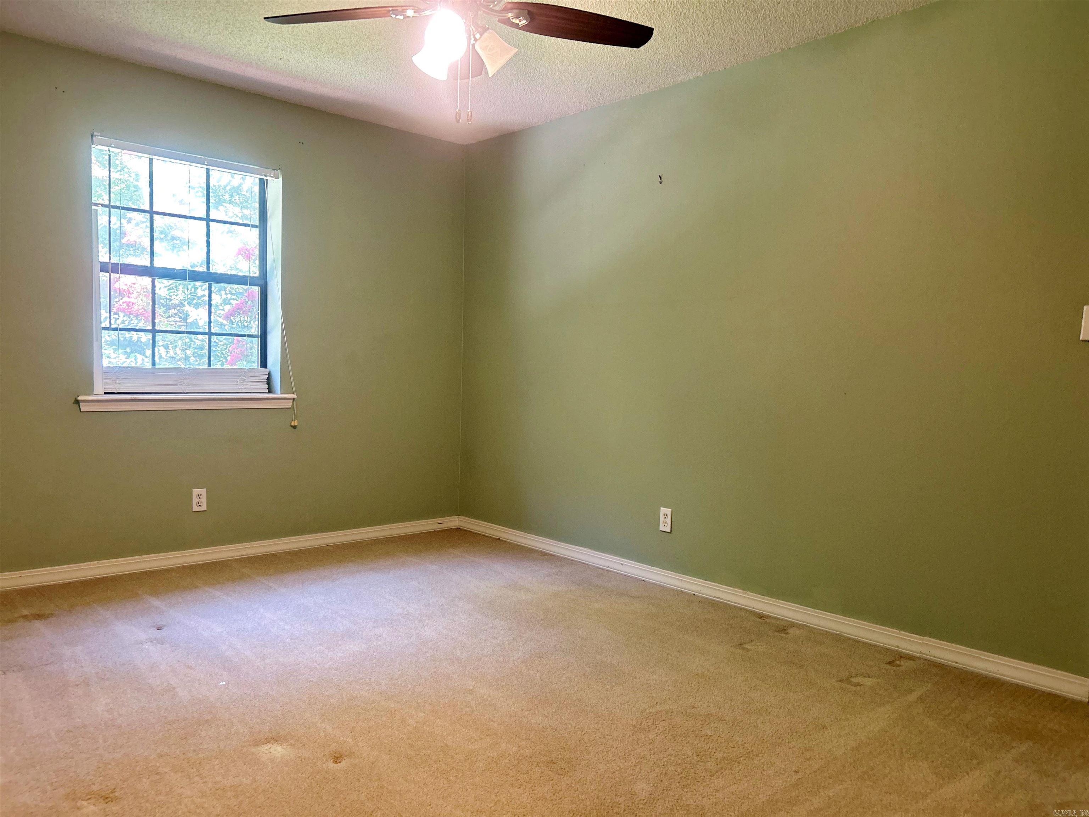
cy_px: 408
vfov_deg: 53.1
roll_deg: -1.0
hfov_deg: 67.3
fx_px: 818
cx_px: 544
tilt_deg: -2.3
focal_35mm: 26
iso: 160
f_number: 1.5
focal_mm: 5.7
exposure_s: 1/60
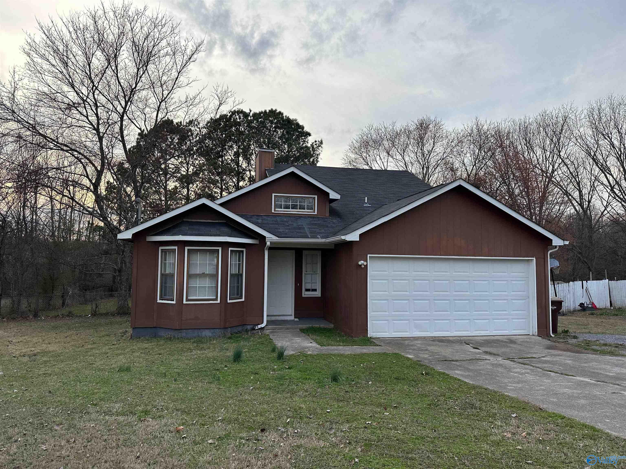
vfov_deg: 56.8
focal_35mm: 24
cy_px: 234
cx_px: 313
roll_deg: -1.2
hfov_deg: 71.6
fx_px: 434
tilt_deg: +2.9
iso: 80
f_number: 1.78
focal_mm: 6.86
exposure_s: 1/1321
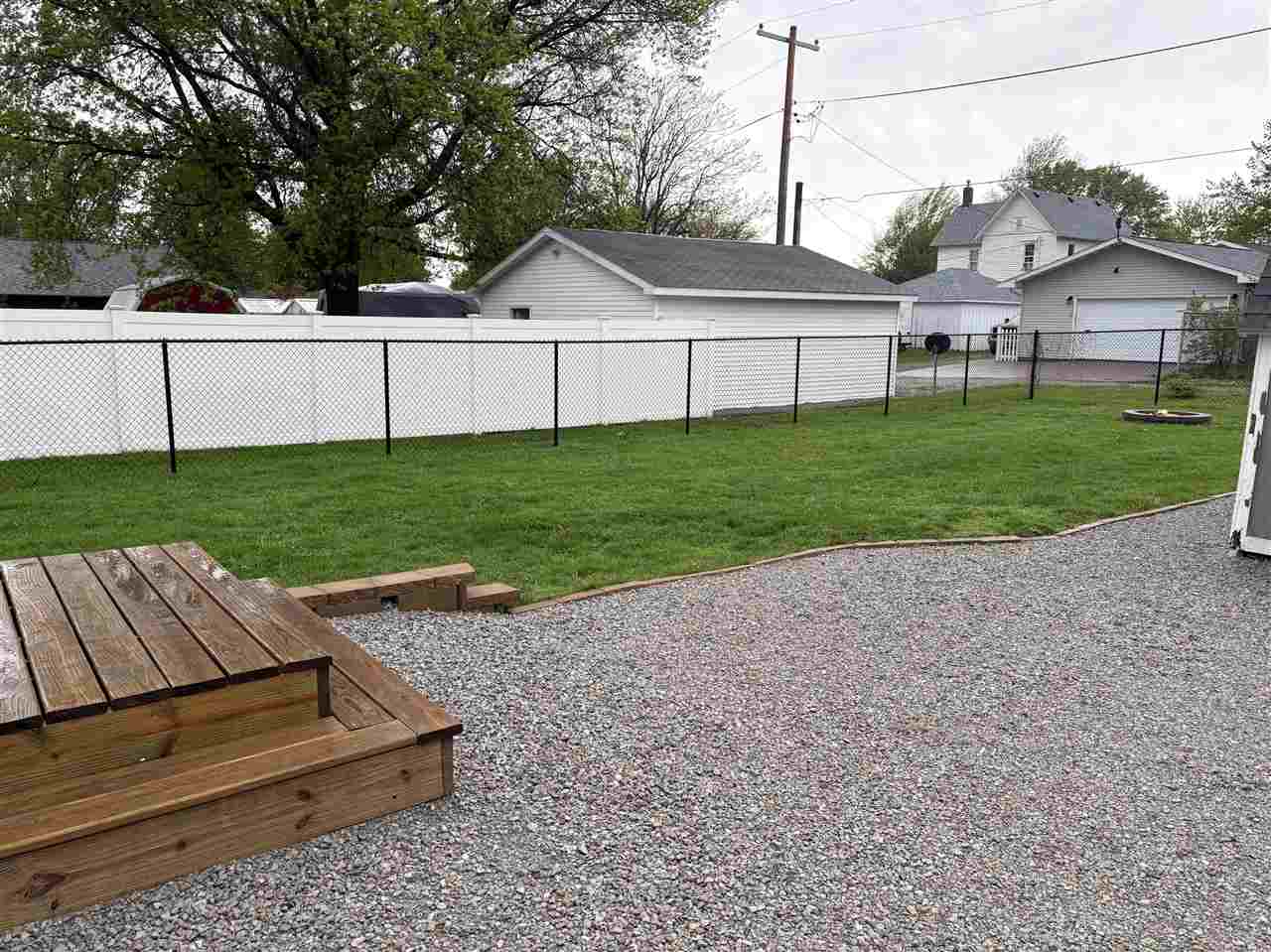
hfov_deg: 67.3
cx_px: 636
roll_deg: -0.9
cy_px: 476
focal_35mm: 26
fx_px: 954
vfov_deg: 53.0
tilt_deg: -9.4
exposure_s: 1/350
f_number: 1.6
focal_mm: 5.96
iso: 50
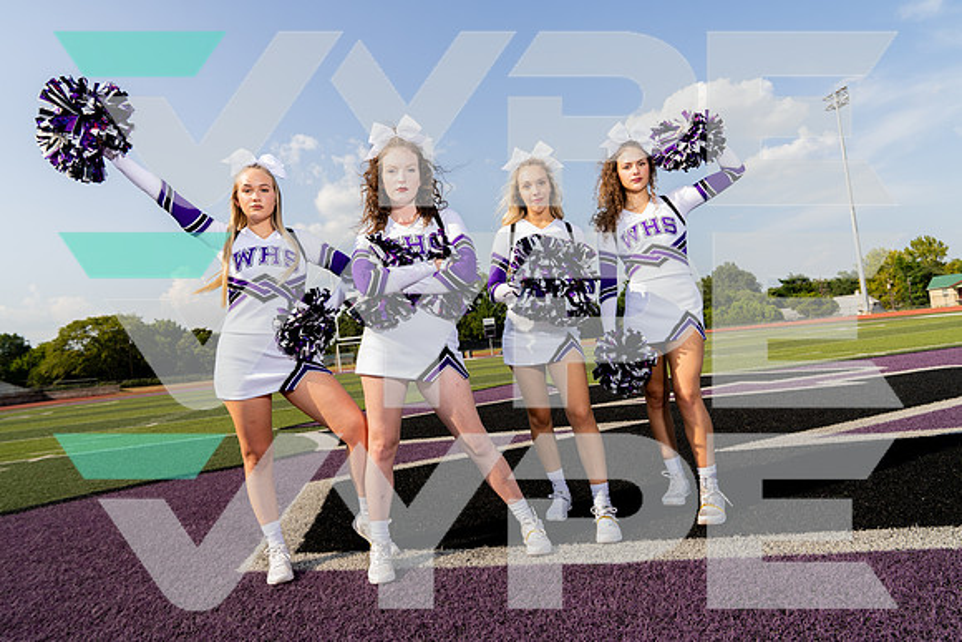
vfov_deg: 53.2
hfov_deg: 73.7
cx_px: 481
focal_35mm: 24
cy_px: 321
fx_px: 641
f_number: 7.1
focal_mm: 24
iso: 100
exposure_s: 1/250
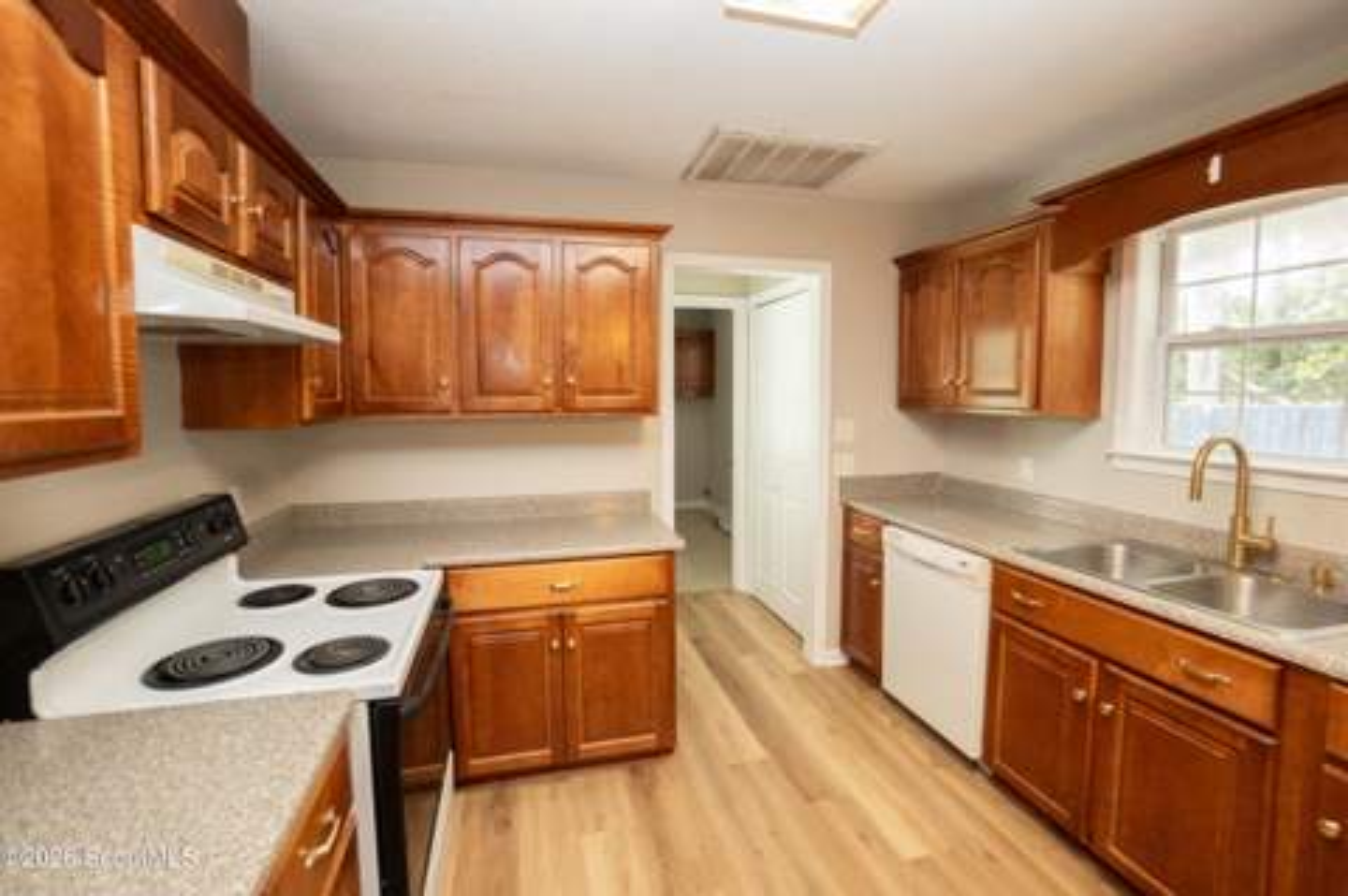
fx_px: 566
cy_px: 448
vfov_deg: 76.7
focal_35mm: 15
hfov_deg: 100.0
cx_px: 674
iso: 4000
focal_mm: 10
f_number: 4
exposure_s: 1/160
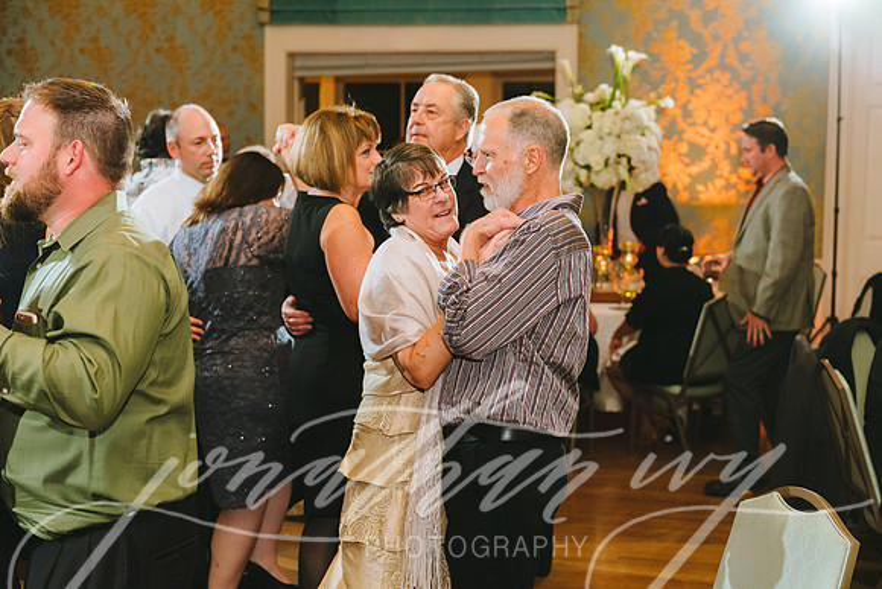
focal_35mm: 55
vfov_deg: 24.4
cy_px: 295
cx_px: 457
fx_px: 1359
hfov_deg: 36.0
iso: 1250
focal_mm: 52
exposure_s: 1/160
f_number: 3.5
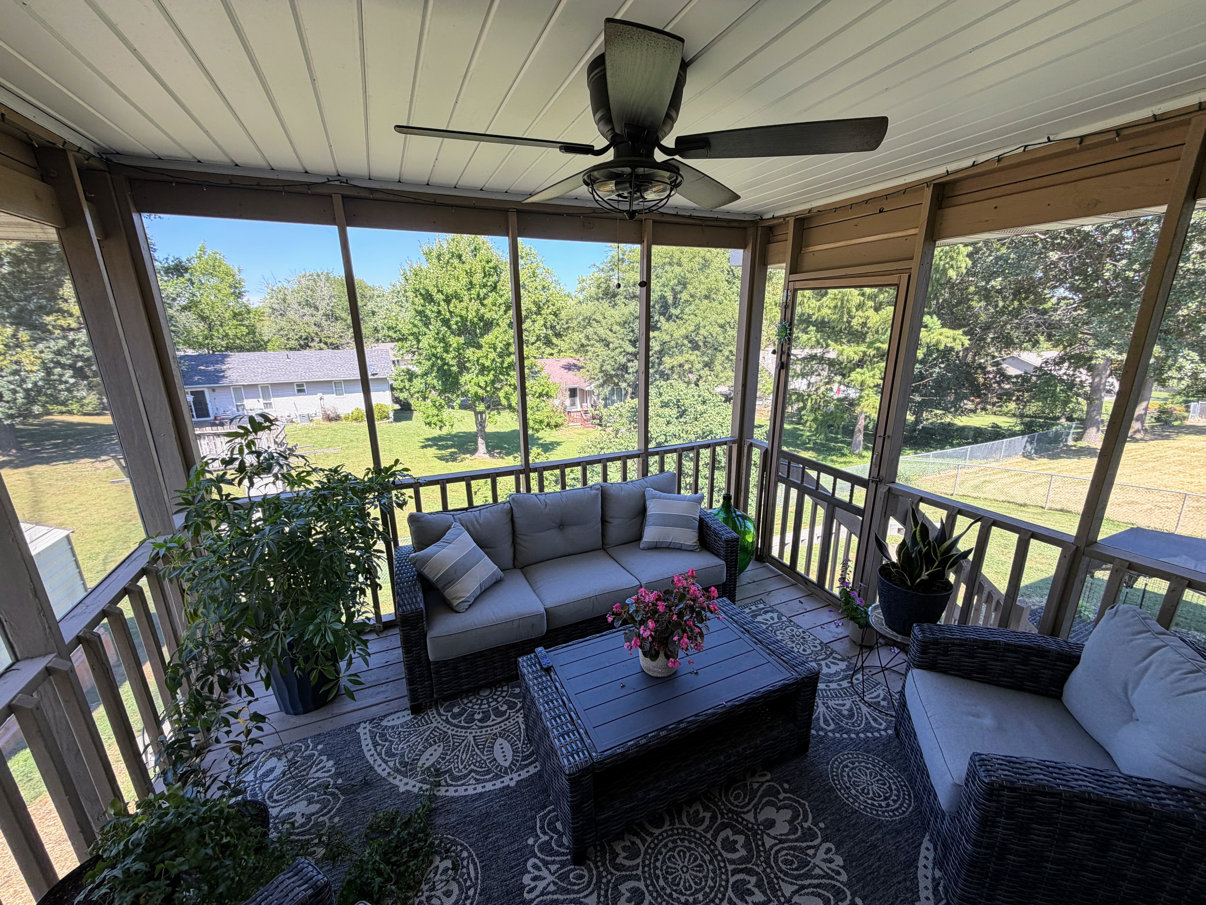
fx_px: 488
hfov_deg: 102.1
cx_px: 603
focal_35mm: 14
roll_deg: +1.1
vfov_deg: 85.7
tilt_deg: -14.4
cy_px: 452
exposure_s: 1/207
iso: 40
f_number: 2.2
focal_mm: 2.22
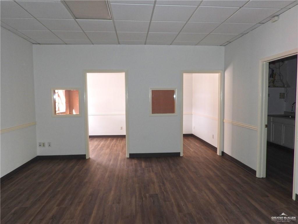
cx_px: 149
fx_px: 207
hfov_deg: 71.6
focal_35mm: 24
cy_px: 112
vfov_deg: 56.8
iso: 200
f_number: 2.8
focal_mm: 4.3
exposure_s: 1/30
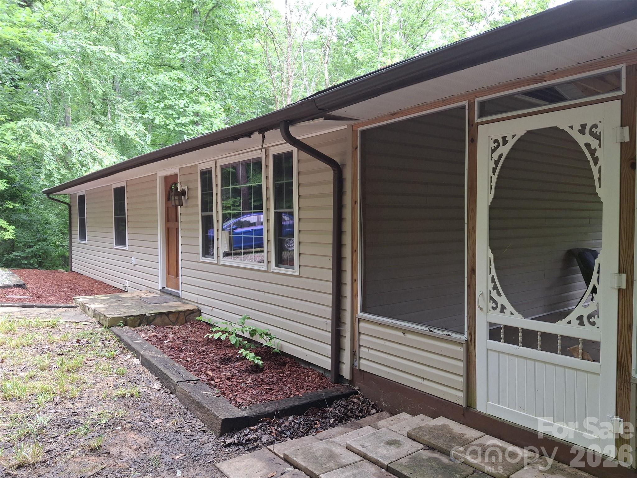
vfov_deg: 54.9
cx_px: 318
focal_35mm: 25
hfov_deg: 69.4
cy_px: 239
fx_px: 460
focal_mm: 4.69
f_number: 1.8
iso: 100
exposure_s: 1/120
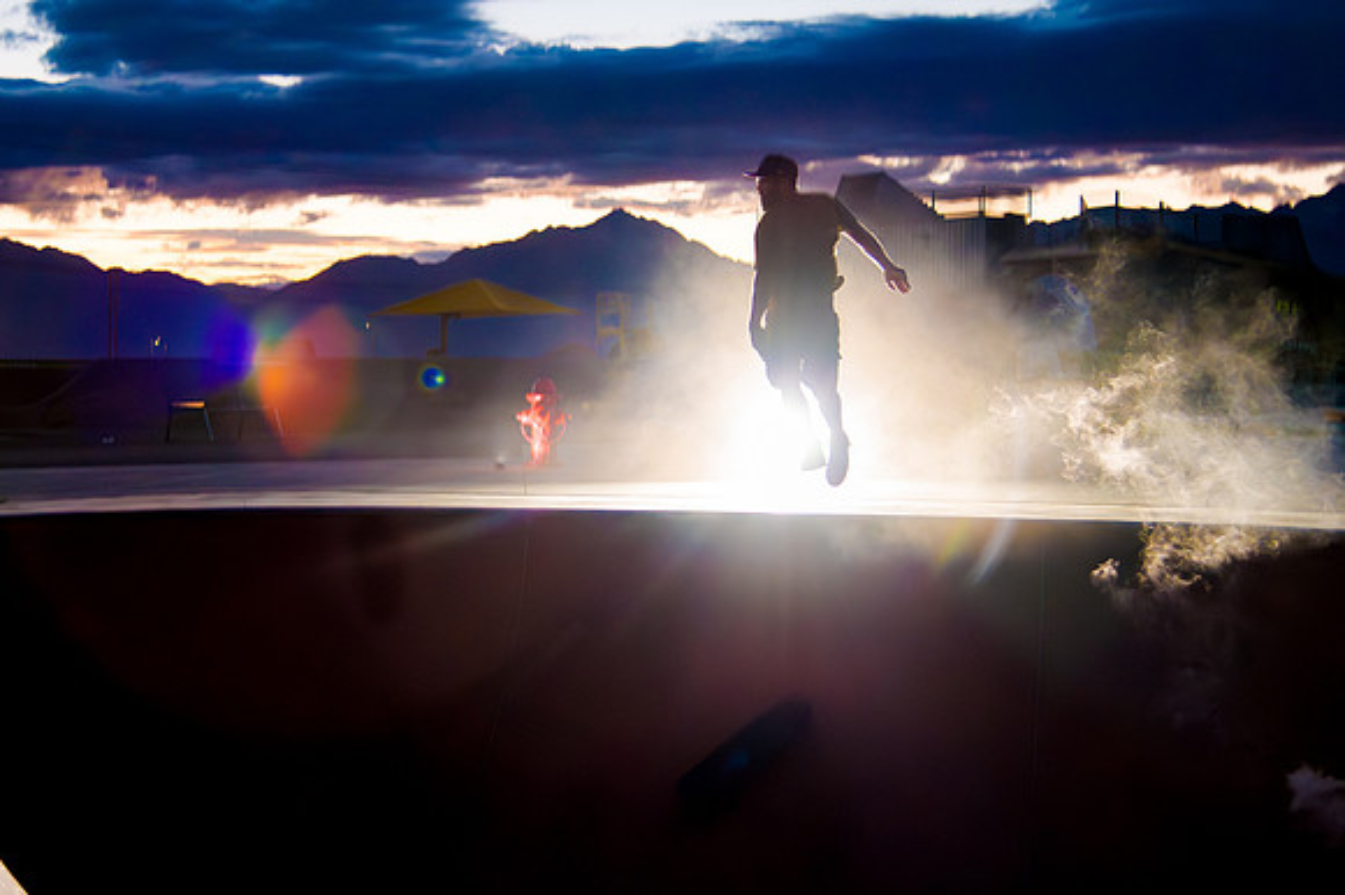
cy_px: 398
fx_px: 2280
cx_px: 522
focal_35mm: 61
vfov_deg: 22.2
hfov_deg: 32.7
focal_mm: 46
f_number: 4
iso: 5000
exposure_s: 1/50
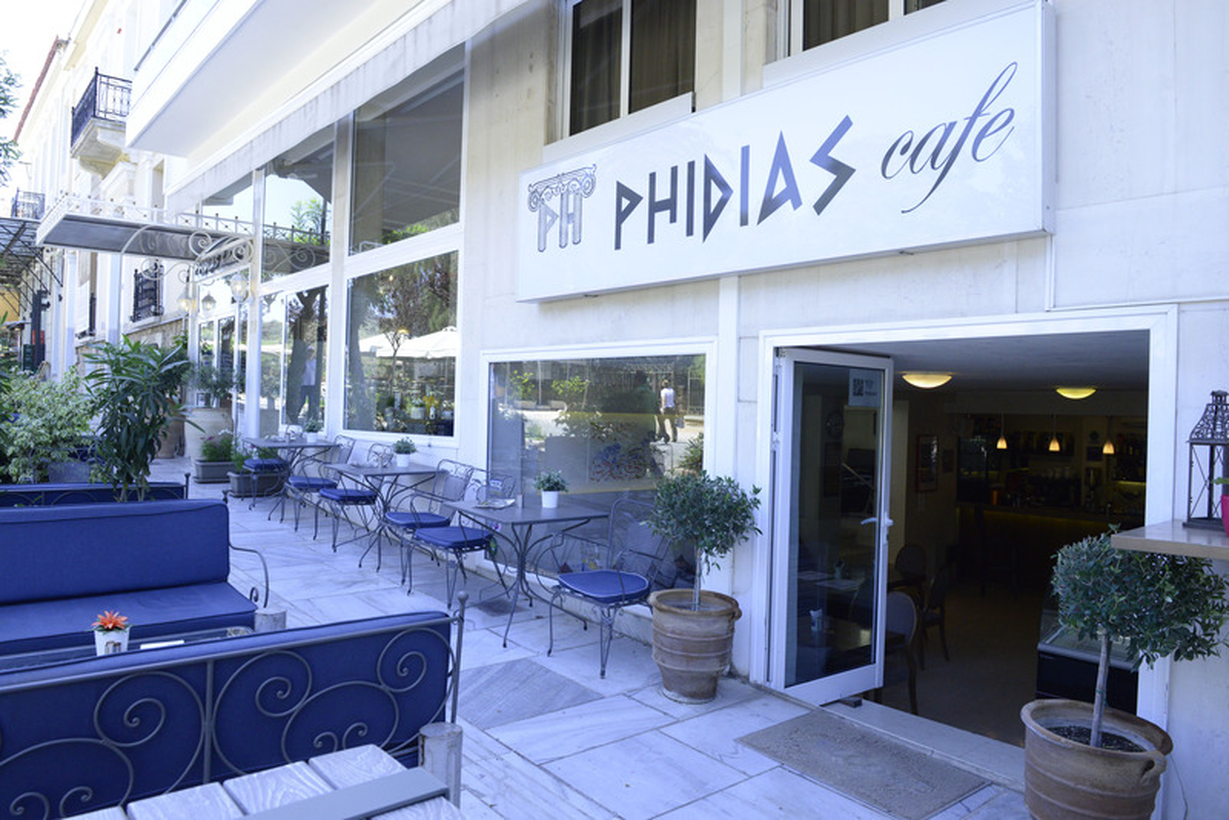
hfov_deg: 73.7
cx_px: 614
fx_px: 820
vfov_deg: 53.2
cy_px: 410
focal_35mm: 24
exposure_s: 1/500
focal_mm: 24
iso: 3200
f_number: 9
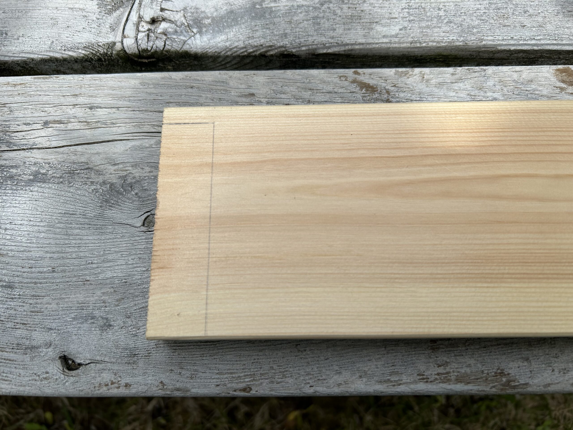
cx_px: 286
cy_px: 215
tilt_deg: -73.0
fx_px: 430
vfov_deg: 53.1
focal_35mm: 26
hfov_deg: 67.3
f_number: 1.5
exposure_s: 1/3356
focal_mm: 5.7
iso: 50
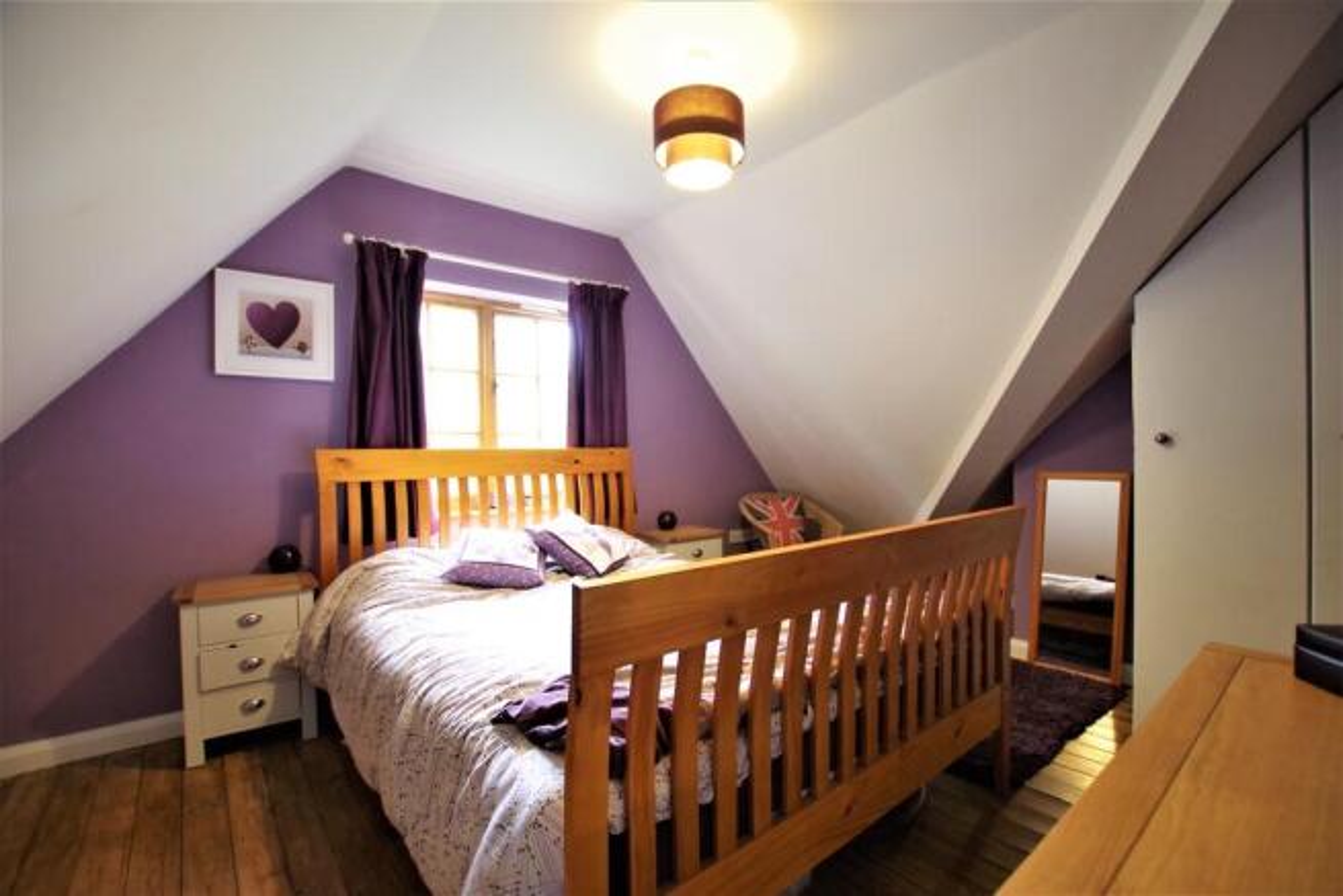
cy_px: 448
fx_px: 560
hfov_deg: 100.4
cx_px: 672
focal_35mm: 15
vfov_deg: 77.4
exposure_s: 1/25
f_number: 3.5
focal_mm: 10
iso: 800
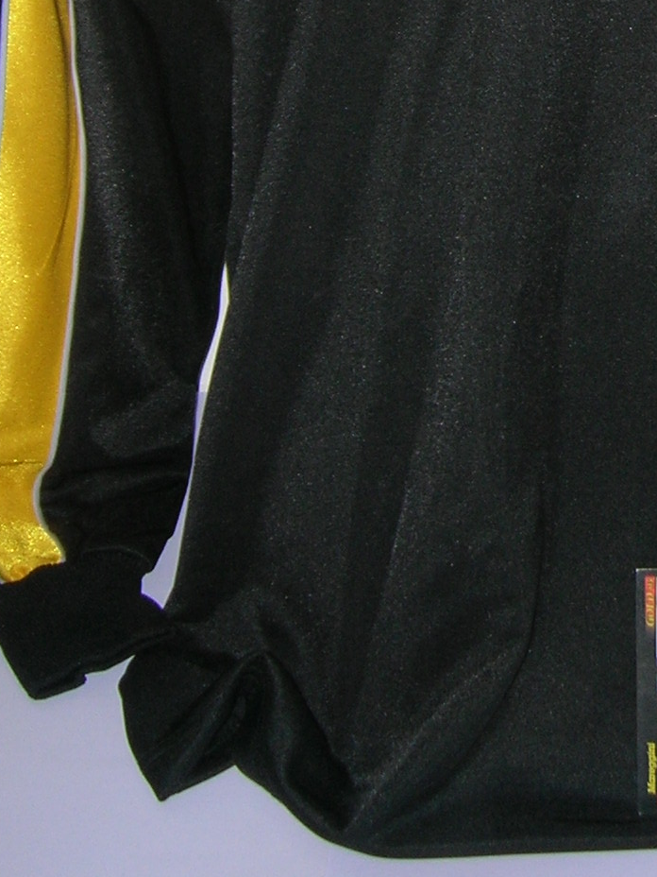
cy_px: -219
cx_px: 684
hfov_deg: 15.2
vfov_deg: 19.3
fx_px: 2404
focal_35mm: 95
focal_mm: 5.7
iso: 50
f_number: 2.9
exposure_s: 1/60.1
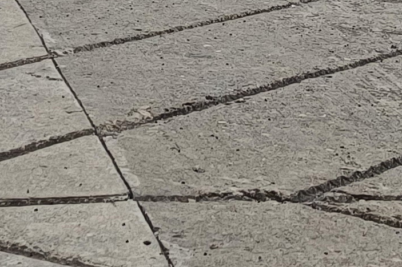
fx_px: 1652
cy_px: -410
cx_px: 281
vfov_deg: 8.4
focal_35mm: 148
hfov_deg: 13.8
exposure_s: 1/317
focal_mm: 4.65
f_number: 1.8
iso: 50
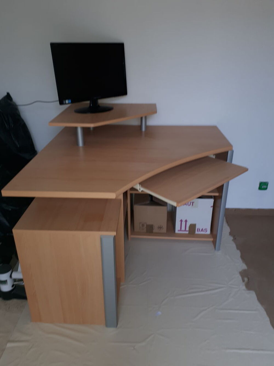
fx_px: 285
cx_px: 137
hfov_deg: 51.4
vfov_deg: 65.3
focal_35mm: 27
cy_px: 183
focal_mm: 3.6
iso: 50
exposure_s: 1/33
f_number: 1.9
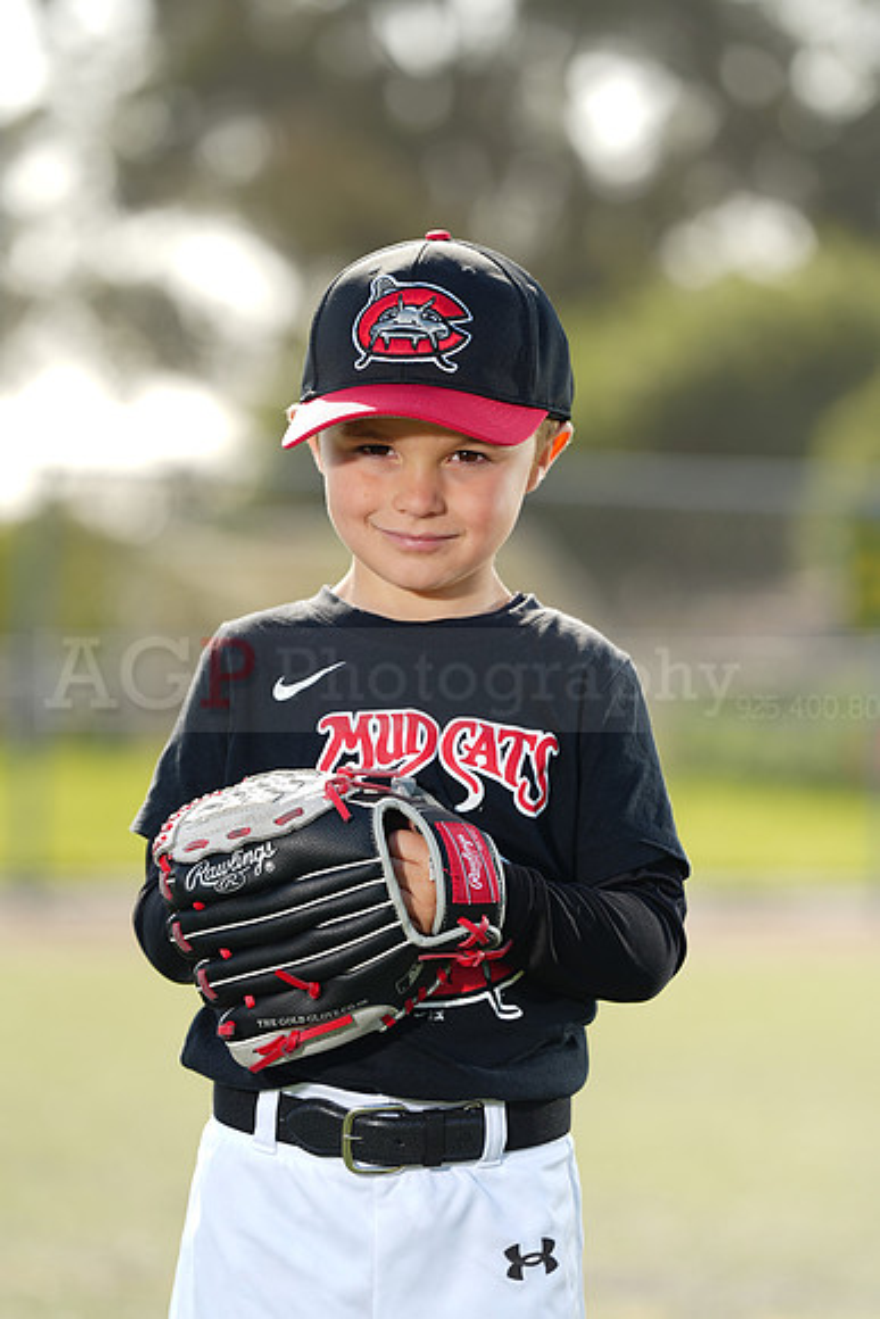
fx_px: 6852
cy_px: 660
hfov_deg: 7.3
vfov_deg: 11.0
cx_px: 440
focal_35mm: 187
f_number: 4.5
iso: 64
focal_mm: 187
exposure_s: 1/250
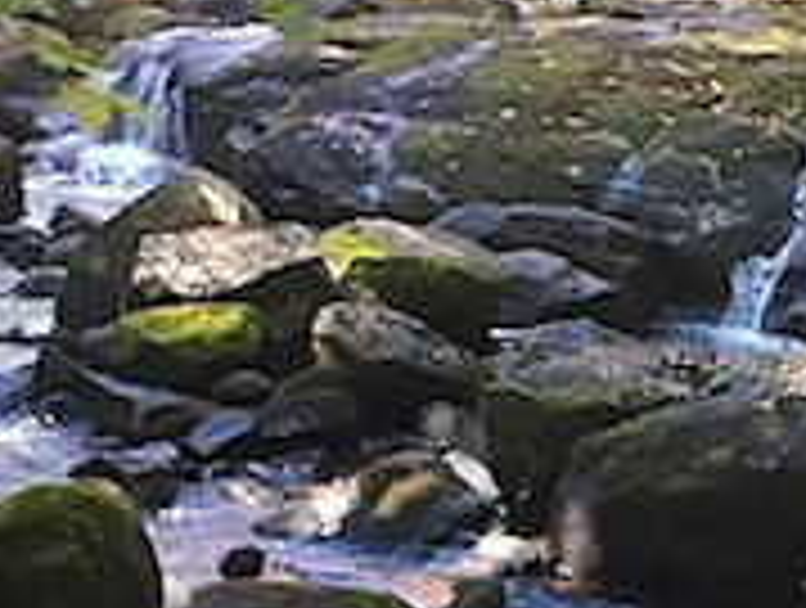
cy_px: 549
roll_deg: -1.3
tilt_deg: -15.9
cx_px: 626
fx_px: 2263
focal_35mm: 97
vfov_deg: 15.1
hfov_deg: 20.0
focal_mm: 4.15
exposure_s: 1/30
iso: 40
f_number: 2.2
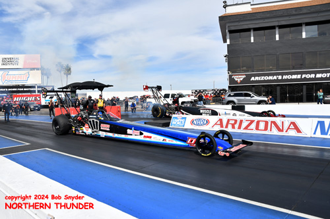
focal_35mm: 24
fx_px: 220
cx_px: 165
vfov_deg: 53.1
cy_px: 110
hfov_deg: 73.8
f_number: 5.6
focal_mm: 16
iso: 160
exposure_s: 1/1250
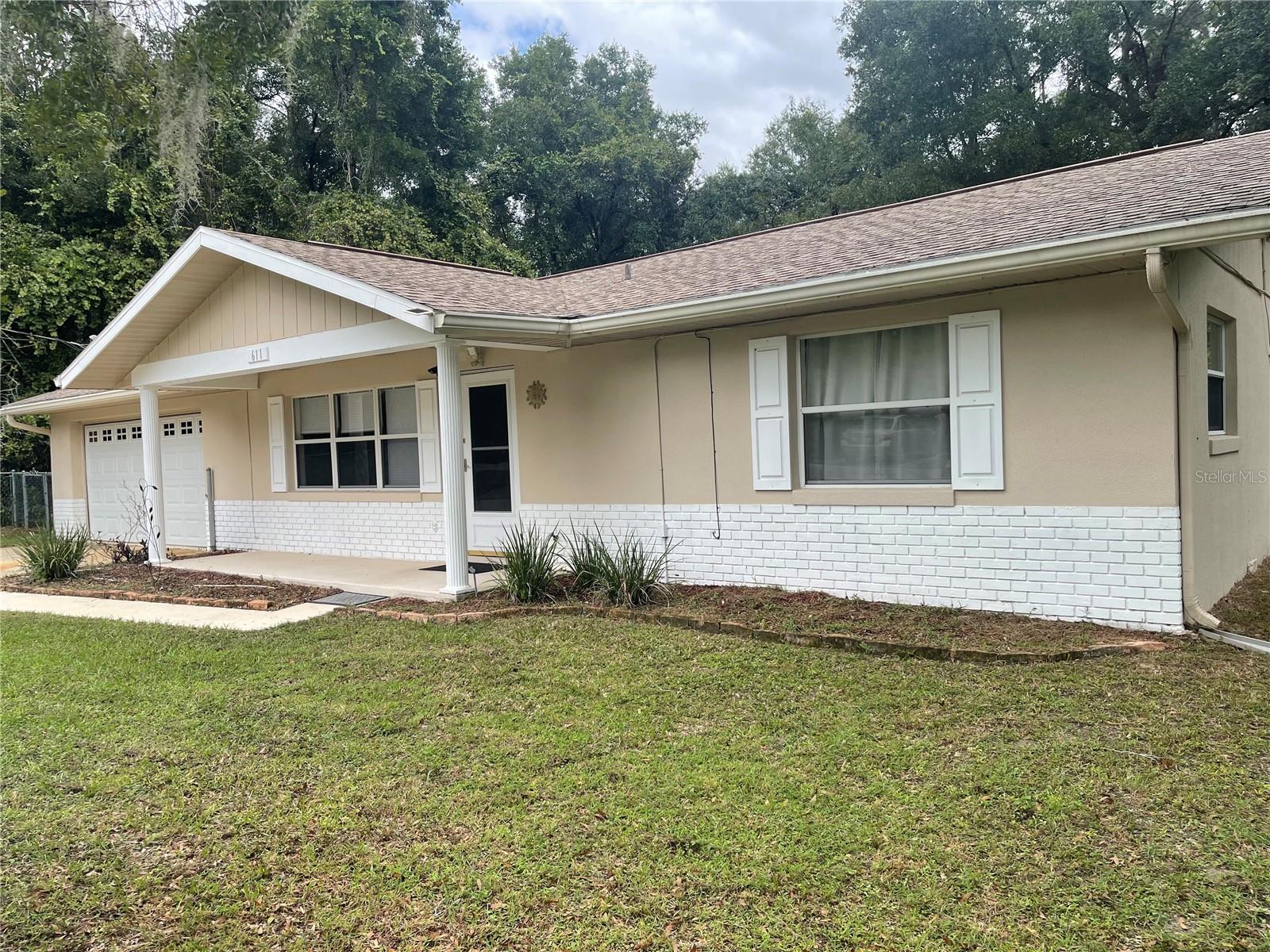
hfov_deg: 69.4
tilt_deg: -1.8
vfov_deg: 54.9
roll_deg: +1.0
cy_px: 476
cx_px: 635
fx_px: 917
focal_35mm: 25
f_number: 1.6
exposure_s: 1/1266
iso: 32
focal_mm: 5.1
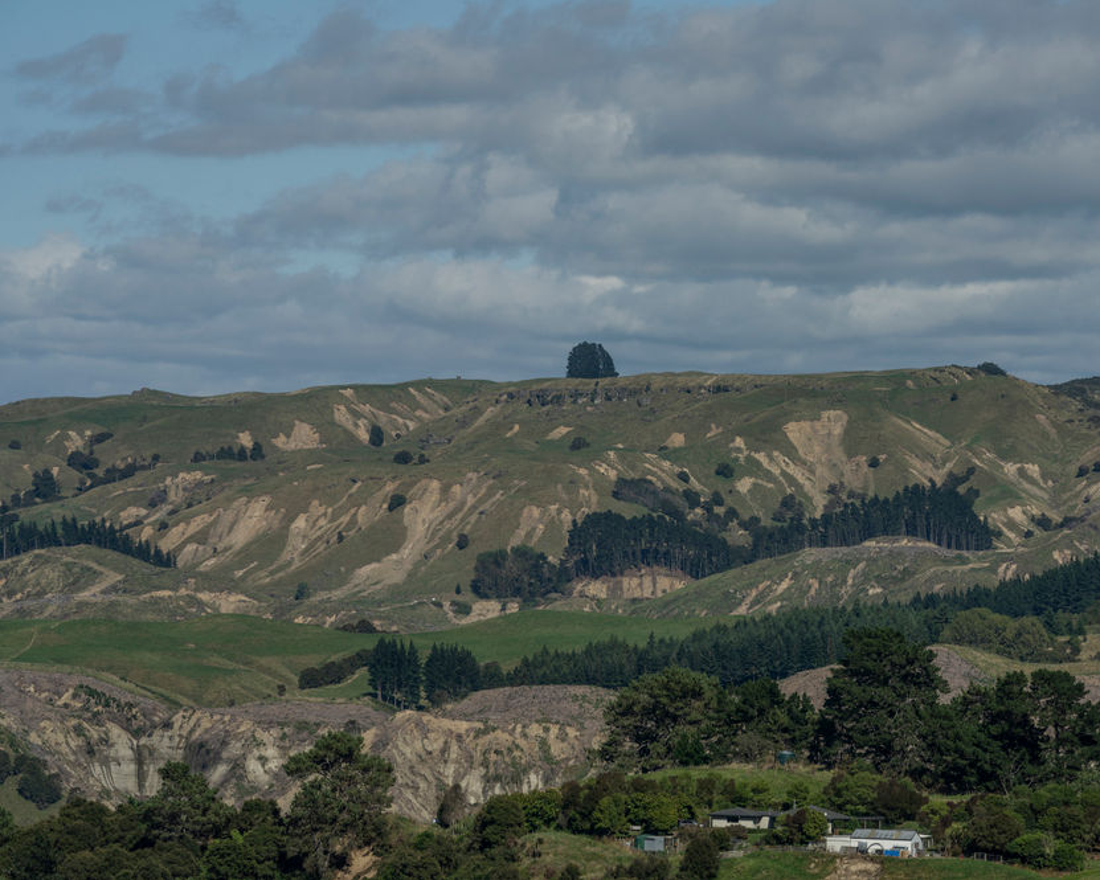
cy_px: 440
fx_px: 7358
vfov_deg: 6.8
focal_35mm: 226
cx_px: 609
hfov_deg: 8.5
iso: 100
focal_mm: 200
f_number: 10
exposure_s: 1/640
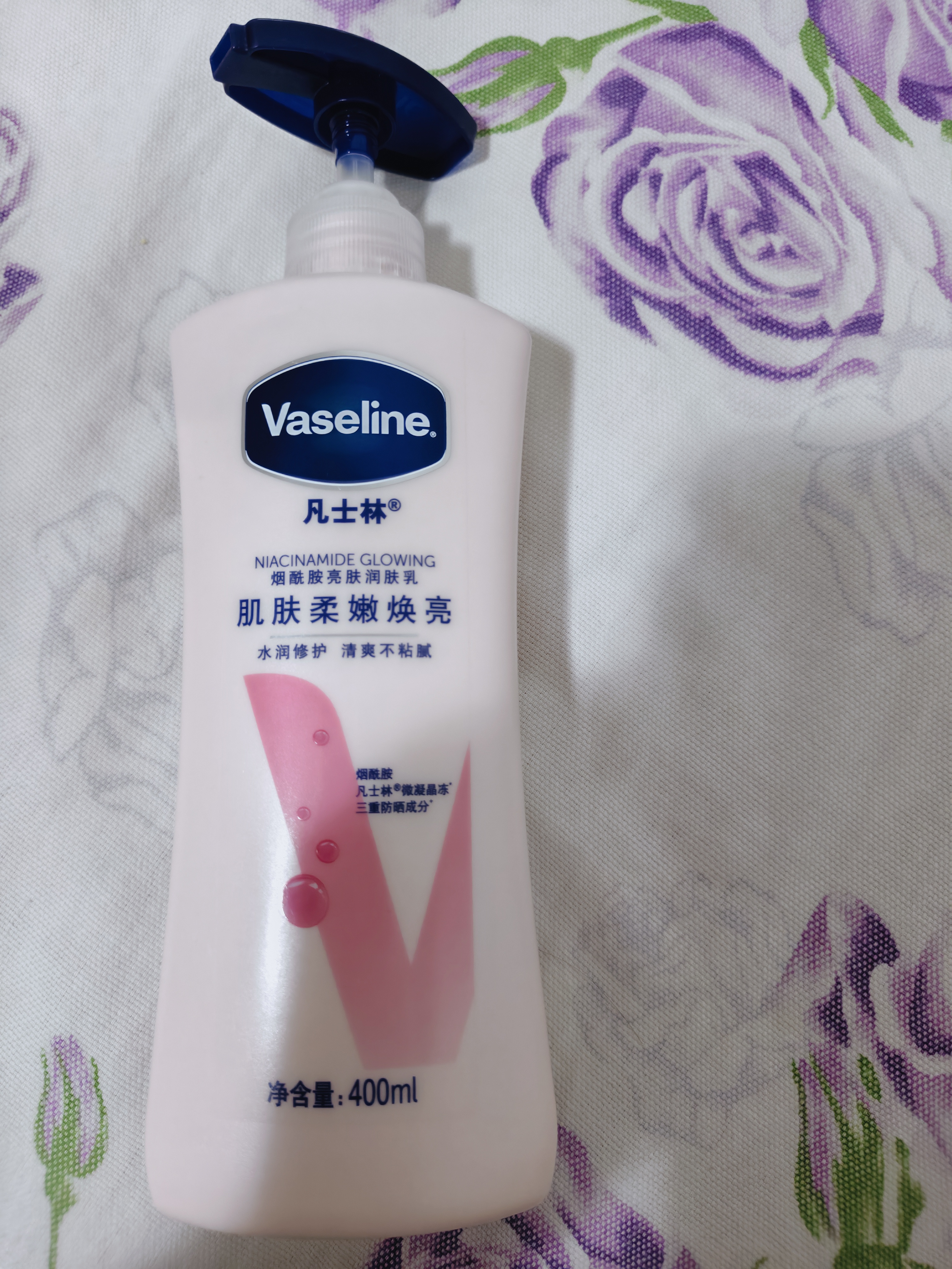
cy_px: 634
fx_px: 843
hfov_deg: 58.9
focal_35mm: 23
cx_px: 476
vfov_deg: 73.9
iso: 1166
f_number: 1.88
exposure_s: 1/33.3
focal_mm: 5.56
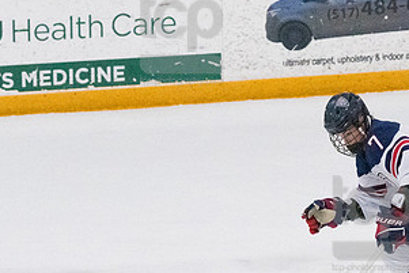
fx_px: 4921
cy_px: 224
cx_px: 374
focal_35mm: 433
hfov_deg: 4.8
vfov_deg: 3.2
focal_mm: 150
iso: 8000
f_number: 5
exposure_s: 1/1600
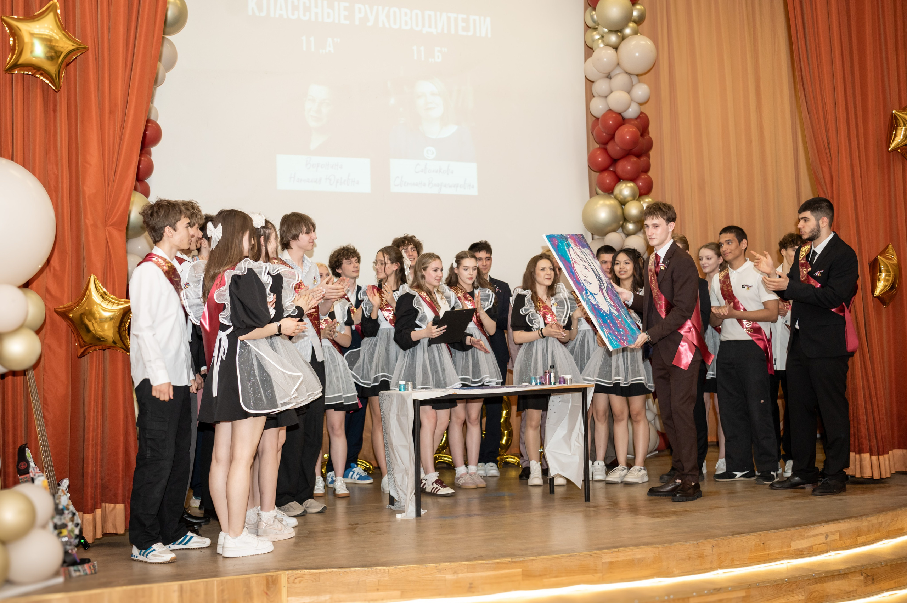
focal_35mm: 44
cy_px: 300
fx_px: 1100
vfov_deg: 30.7
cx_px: 430
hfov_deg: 44.8
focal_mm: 40
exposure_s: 1/200
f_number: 2.8
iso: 500
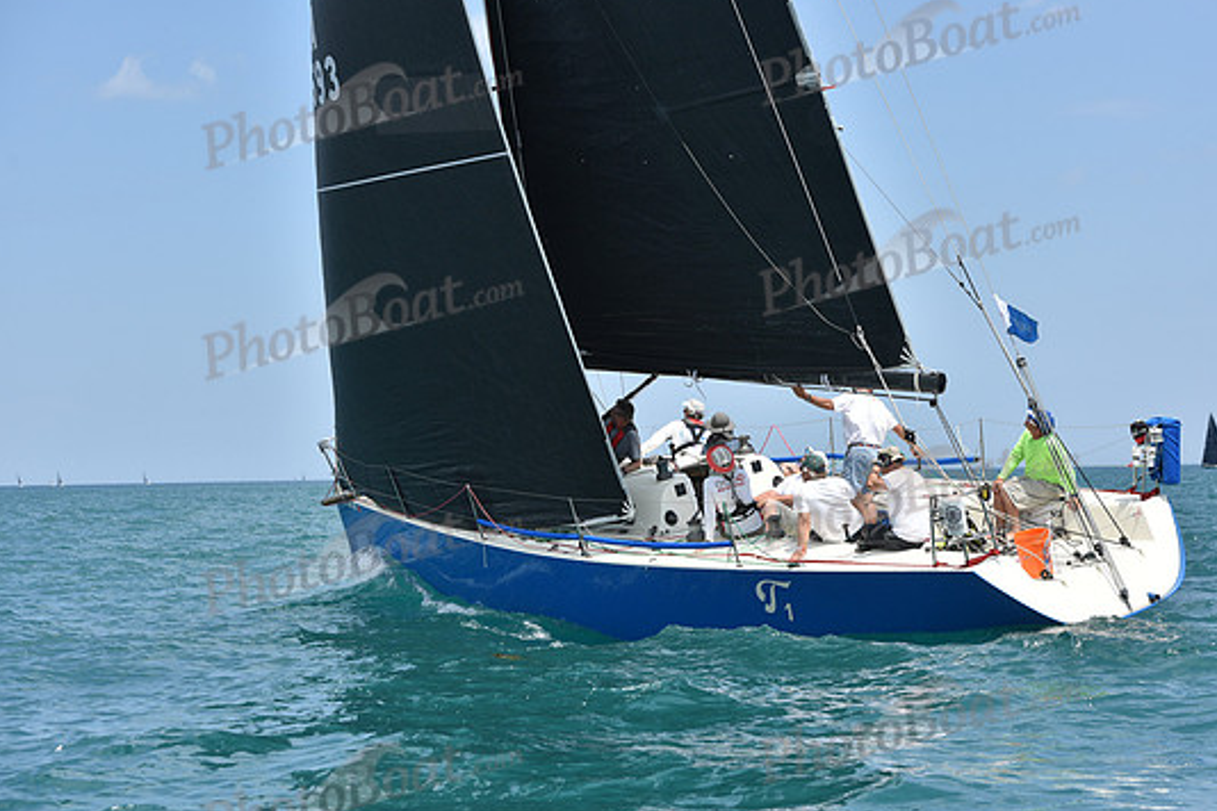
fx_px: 2569
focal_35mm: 76
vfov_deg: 17.9
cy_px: 407
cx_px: 643
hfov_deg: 26.6
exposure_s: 1/1250
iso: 250
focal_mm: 70
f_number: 6.3
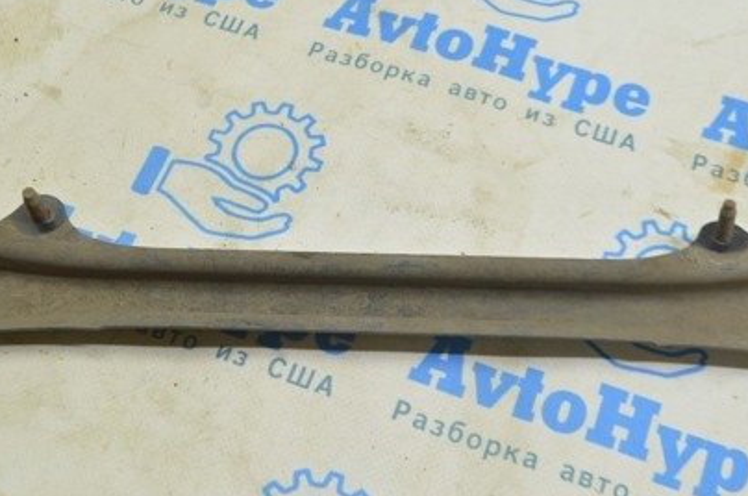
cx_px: 367
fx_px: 1182
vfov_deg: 23.7
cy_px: 240
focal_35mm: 57
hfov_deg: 35.1
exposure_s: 1/20
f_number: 5.6
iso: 400
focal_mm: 24
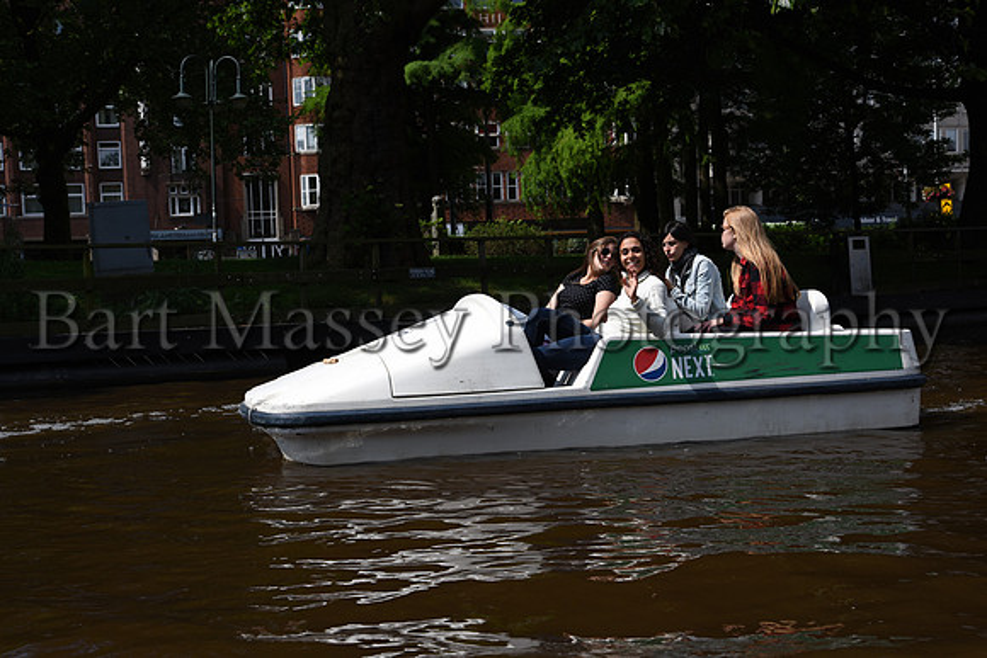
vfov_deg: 28.1
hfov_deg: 41.1
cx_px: 494
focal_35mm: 48
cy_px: 329
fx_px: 1316
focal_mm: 48
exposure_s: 1/400
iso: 125
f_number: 9
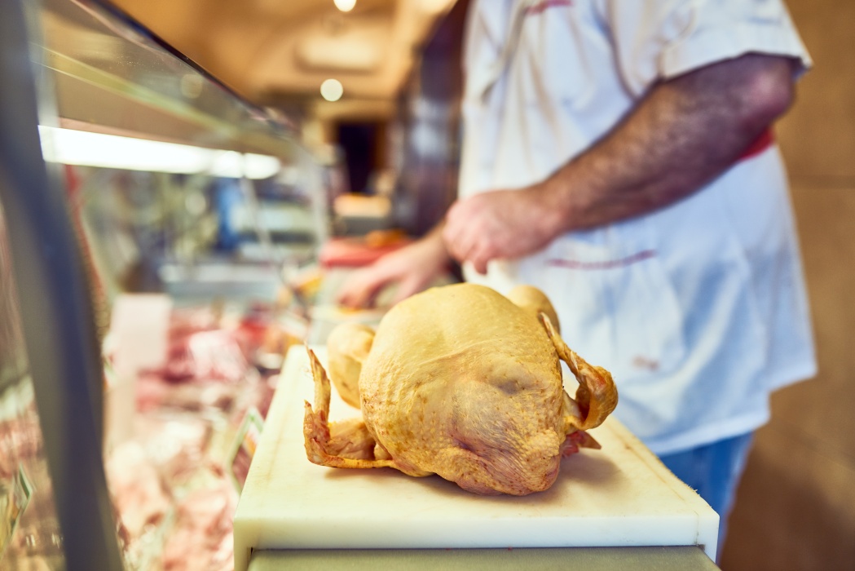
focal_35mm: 35
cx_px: 428
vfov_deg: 37.9
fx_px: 831
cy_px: 286
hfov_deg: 54.4
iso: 400
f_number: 2.5
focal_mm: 35
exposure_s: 1/200
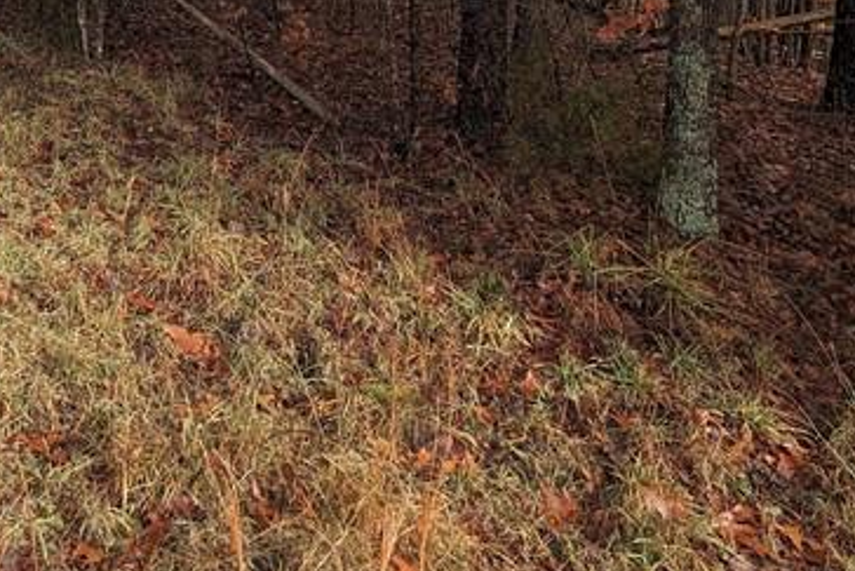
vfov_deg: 31.4
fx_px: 832
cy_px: -122
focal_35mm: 35
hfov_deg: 49.5
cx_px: 114
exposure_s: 1/856
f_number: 1.95
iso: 40
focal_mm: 2.23
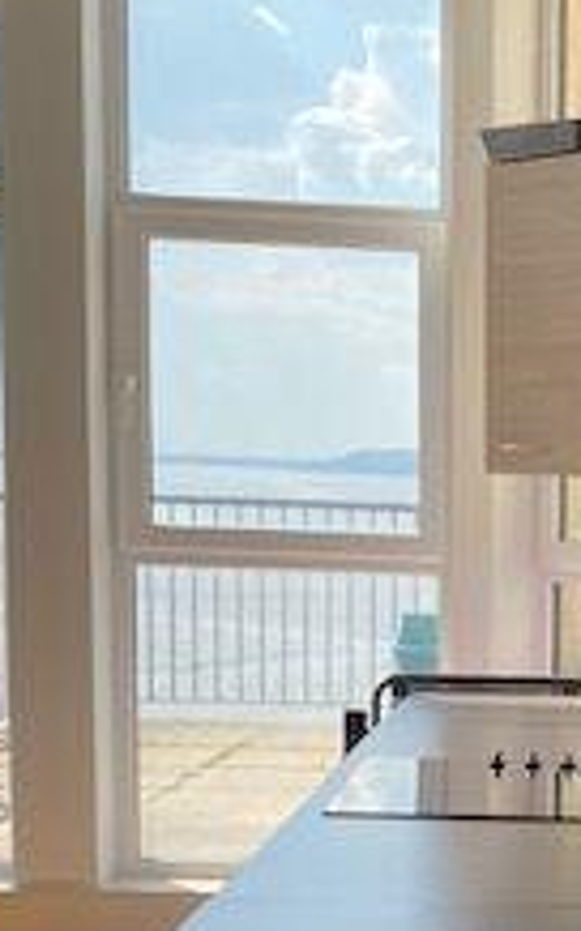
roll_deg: -2.0
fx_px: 2055
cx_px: 893
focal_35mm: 81
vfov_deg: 25.0
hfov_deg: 14.9
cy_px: 782
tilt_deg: -8.2
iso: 32
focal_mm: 4.25
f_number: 1.8
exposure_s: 1/681
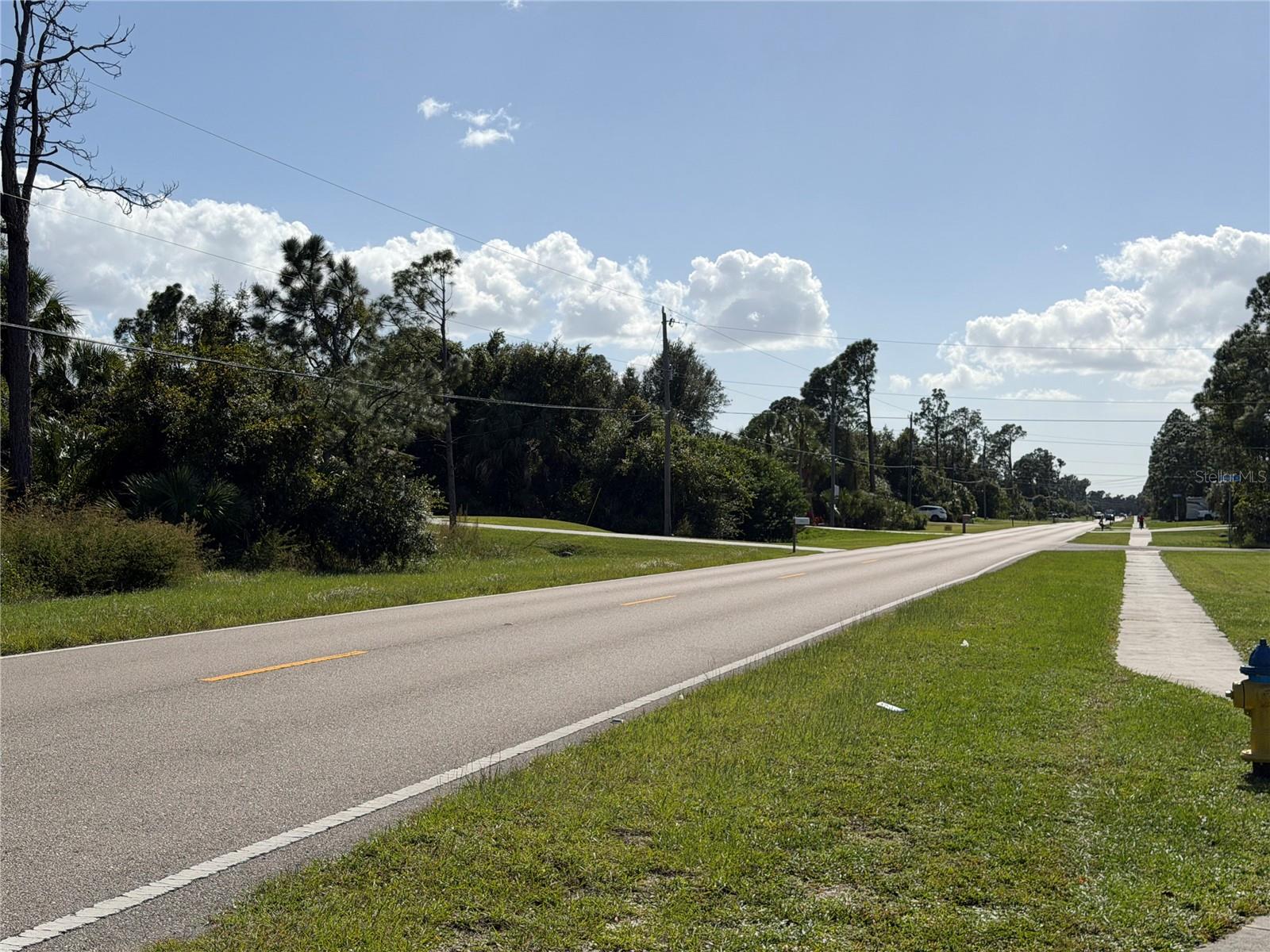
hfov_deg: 39.7
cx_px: 635
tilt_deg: -0.4
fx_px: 1761
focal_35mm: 48
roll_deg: +0.7
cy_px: 476
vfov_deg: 30.3
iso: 64
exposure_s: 1/11364
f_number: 1.78
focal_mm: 6.76
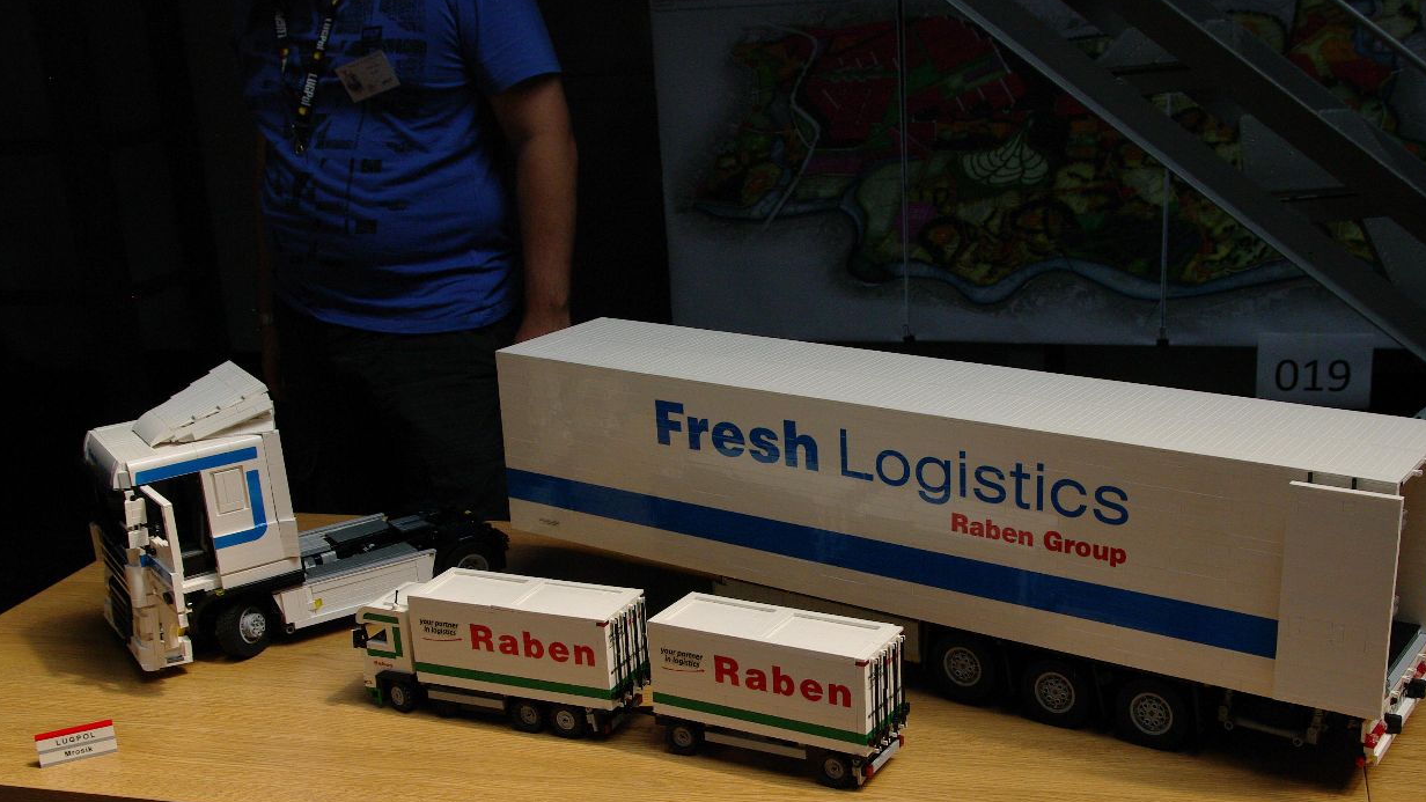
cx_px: 752
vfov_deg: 25.9
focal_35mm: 46
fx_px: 1739
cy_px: 479
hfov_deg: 44.6
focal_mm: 24
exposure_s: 1/350
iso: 800
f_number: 8
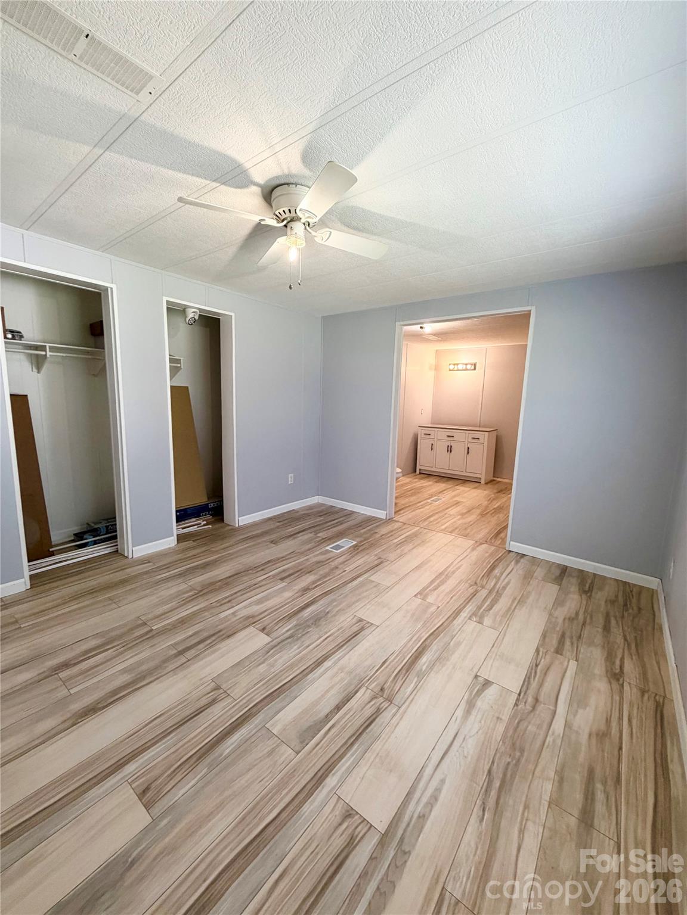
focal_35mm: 14
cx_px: 344
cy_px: 458
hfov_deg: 85.7
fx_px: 370
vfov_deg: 102.1
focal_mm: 2.22
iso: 250
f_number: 2.2
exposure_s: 1/120
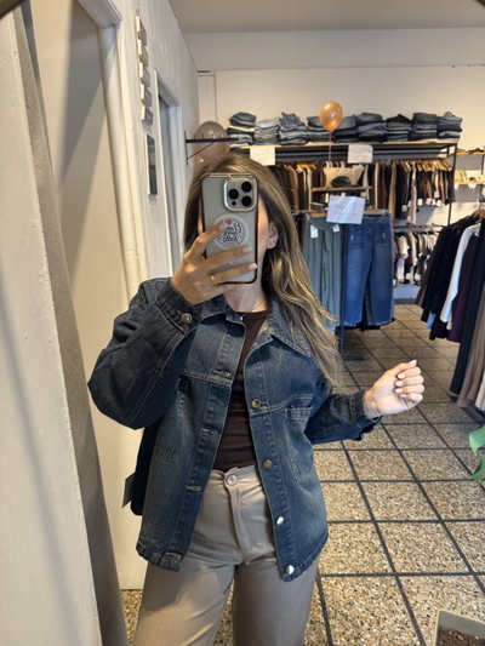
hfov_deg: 56.8
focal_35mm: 24
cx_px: 242
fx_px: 448
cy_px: 323
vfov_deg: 71.6
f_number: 1.78
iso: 125
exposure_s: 1/50
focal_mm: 6.76
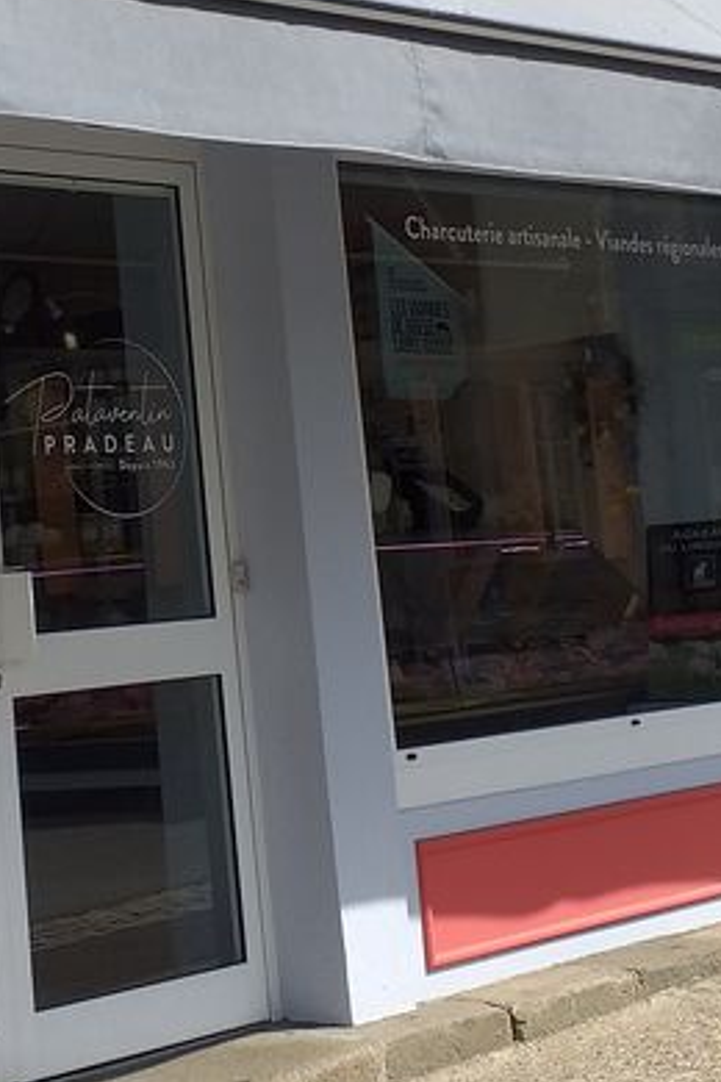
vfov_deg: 28.2
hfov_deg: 19.0
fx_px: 2133
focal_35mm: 71
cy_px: 311
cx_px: 116
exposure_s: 1/1463
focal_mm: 3.6
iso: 40
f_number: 1.9
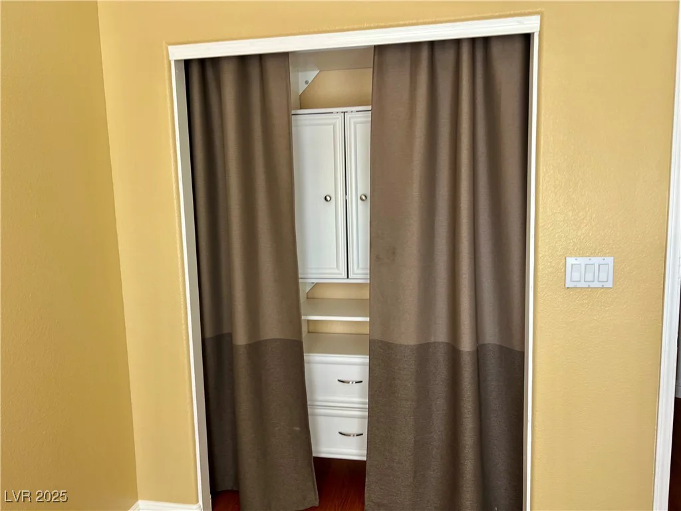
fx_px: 511
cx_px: 340
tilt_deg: -4.1
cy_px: 256
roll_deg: -0.3
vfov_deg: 53.1
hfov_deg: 67.3
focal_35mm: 26
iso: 125
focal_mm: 5.7
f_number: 1.5
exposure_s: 1/121
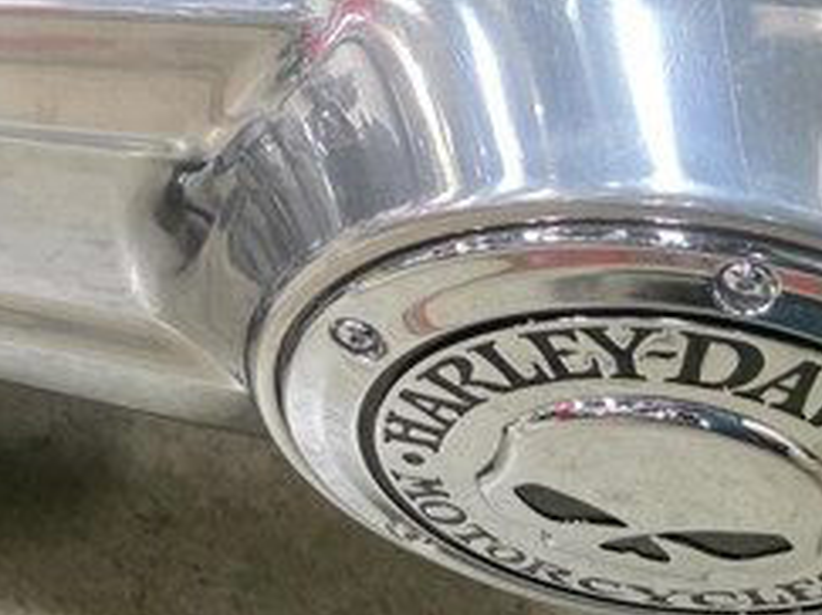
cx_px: -482
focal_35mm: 101
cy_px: -733
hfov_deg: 17.2
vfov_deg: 12.4
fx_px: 2397
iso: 2000
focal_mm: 6.3
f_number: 1.7
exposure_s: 1/120
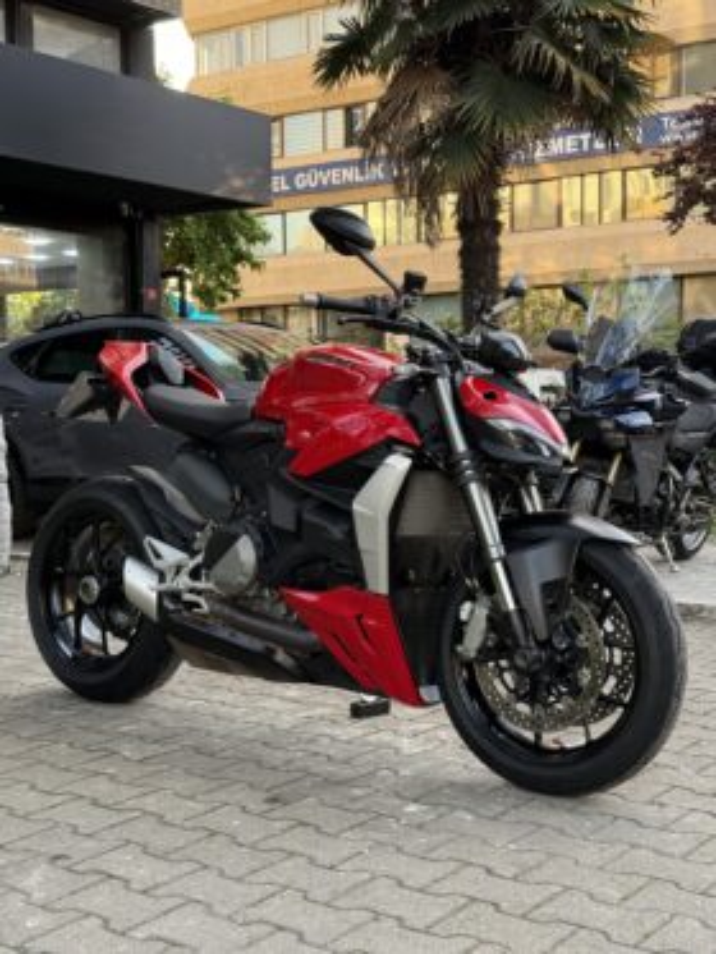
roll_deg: +0.0
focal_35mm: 48
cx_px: 358
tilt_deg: -2.4
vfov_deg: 39.6
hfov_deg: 30.3
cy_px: 477
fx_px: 1323
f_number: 1.78
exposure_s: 1/242
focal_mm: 6.76
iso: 125
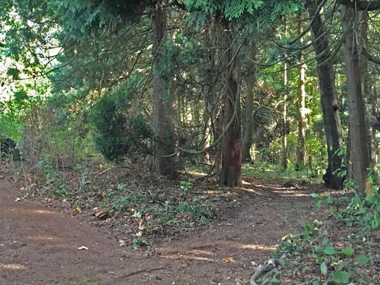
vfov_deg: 29.0
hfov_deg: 37.5
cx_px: 107
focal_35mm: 50
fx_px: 549
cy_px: 115
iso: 160
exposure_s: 1/30
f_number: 2.2
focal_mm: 4.15
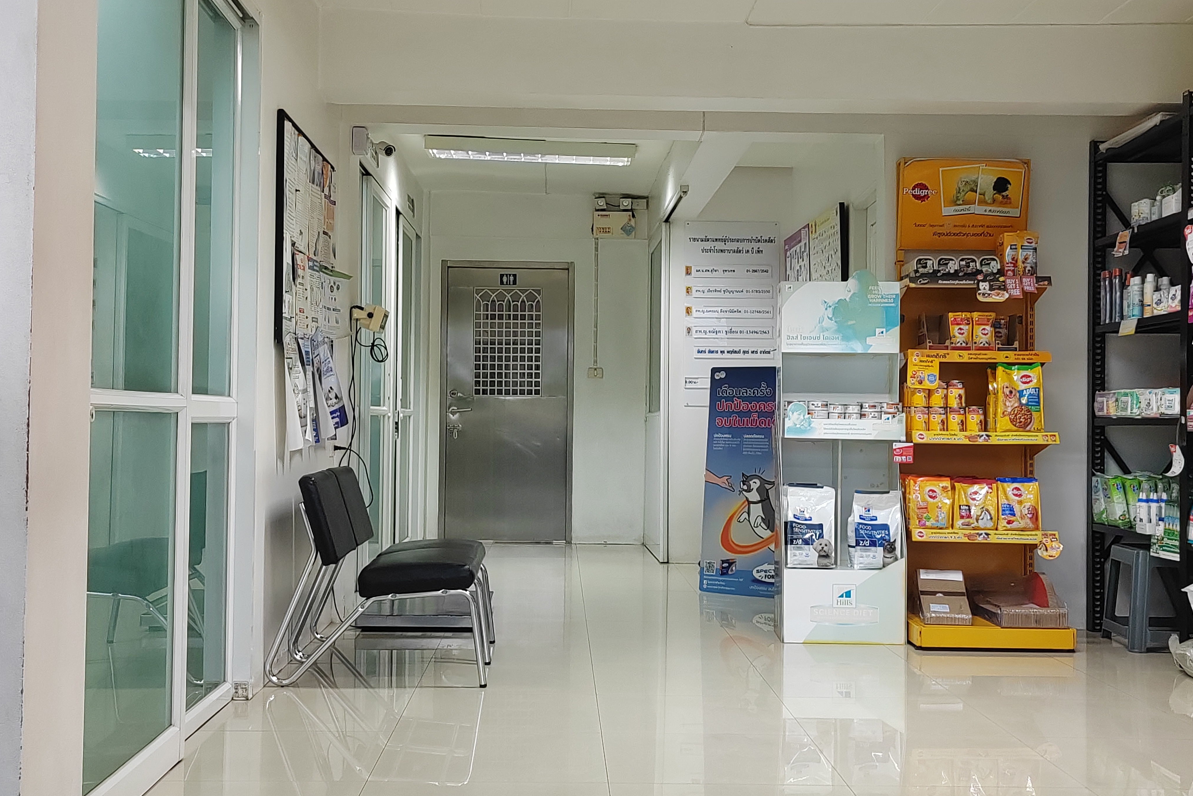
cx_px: 596
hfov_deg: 41.9
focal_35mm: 47
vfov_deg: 28.6
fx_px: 1557
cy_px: 374
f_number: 1.9
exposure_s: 1/100
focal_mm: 5.52
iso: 1153
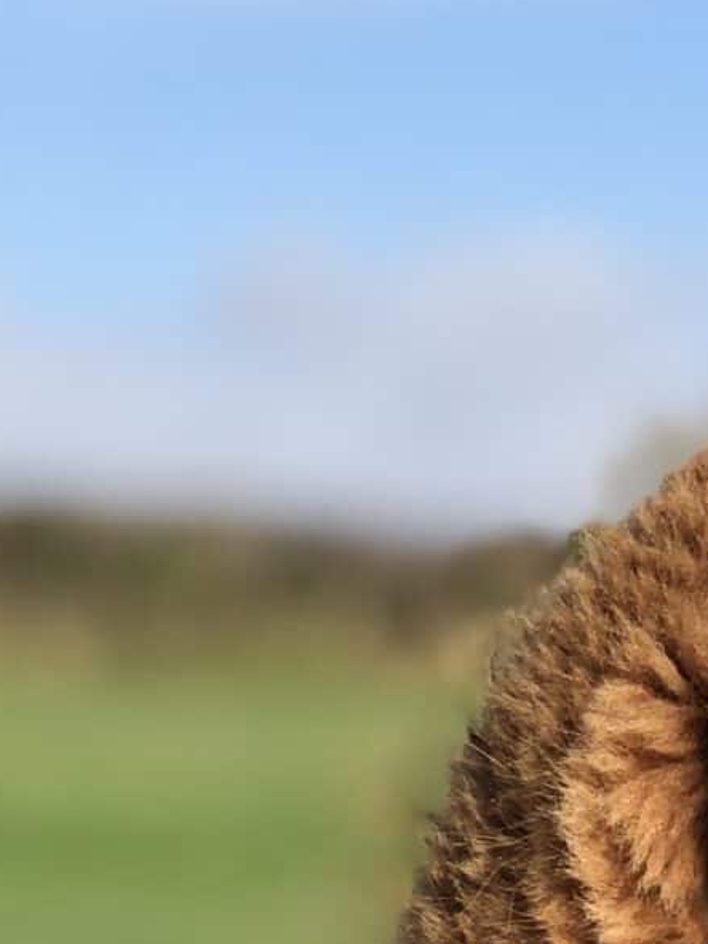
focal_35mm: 247
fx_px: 6738
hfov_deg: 5.9
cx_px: 1320
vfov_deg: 7.7
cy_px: 1858
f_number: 2.8
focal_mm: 6.6
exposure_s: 1/440
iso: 20
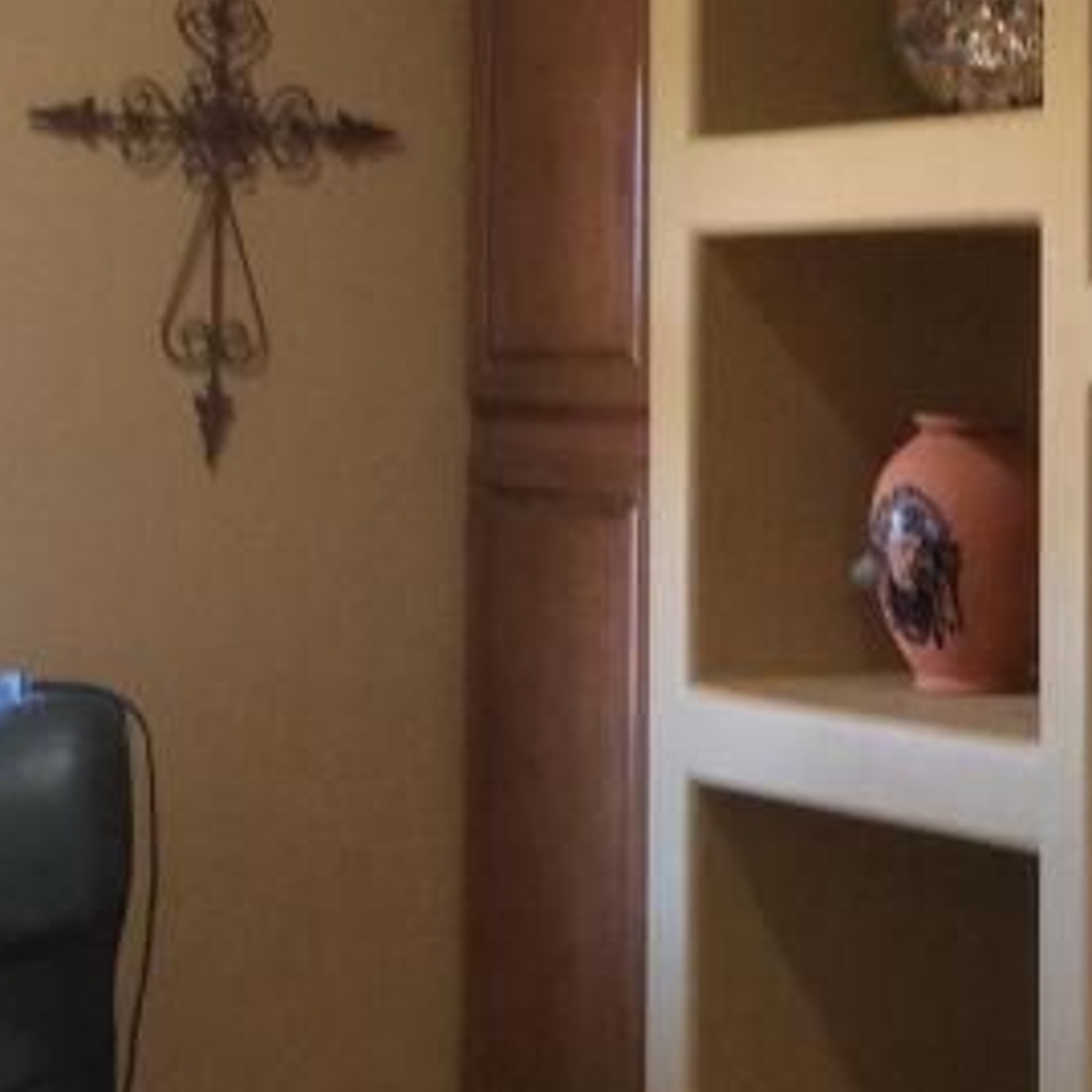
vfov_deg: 16.1
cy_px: 325
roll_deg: +0.4
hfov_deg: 15.9
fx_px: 3855
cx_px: 966
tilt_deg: -0.3
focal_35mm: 108
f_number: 2.4
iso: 100
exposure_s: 1/24
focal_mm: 3.3
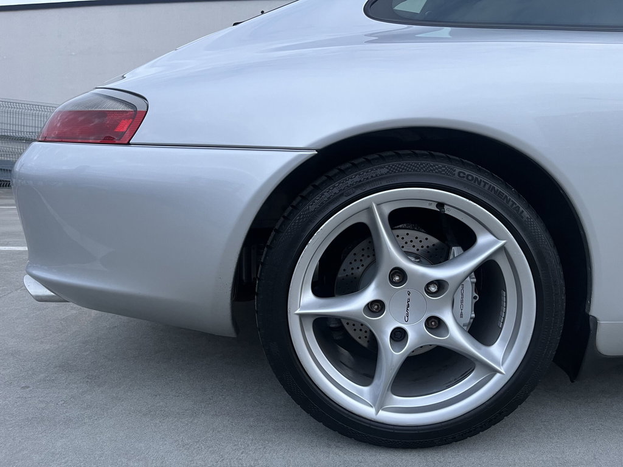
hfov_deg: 67.3
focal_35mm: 26
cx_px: 312
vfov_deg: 53.1
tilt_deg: -9.6
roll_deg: +1.5
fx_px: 468
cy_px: 234
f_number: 1.6
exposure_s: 1/64
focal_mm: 5.1
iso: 125
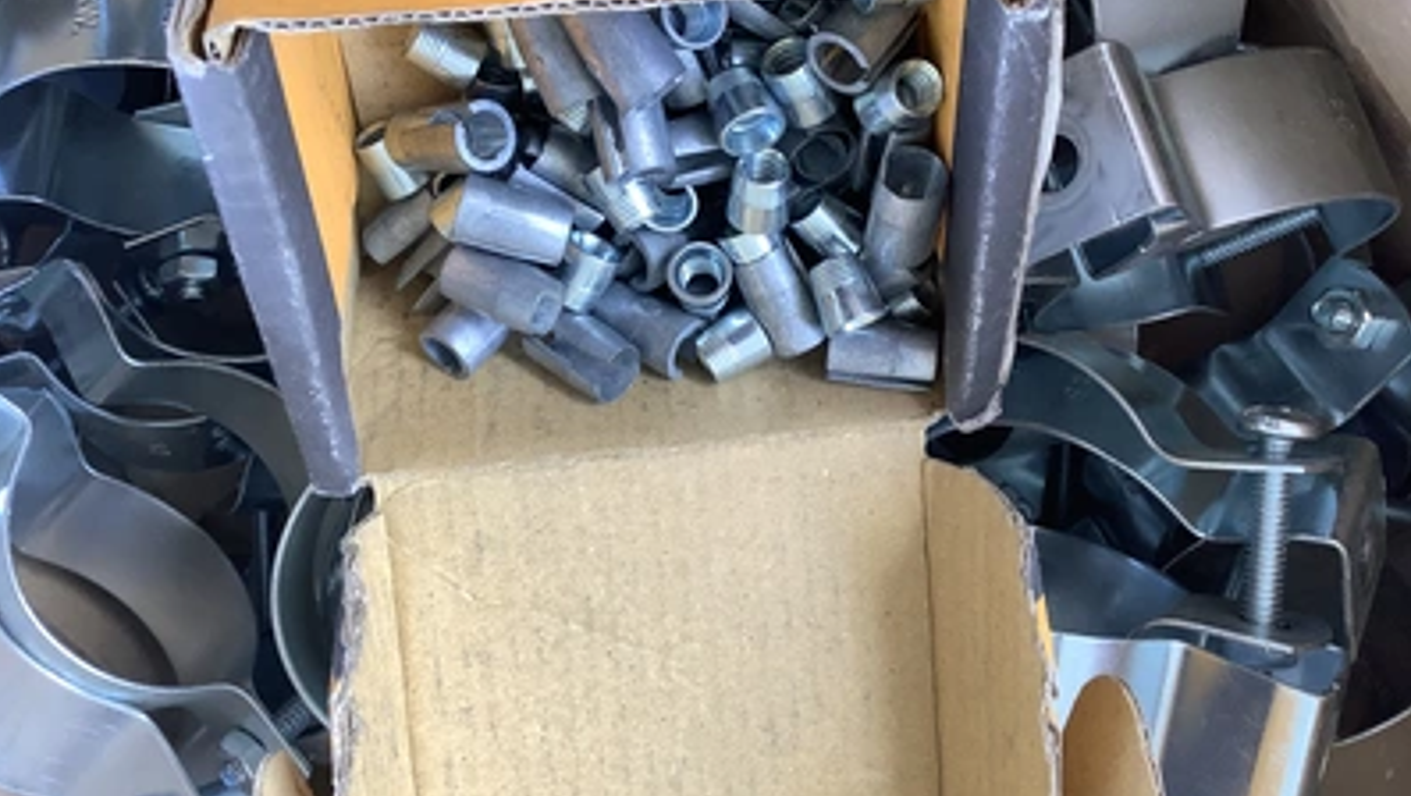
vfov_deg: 34.5
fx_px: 1273
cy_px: 295
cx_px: 704
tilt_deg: -58.2
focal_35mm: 34
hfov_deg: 58.0
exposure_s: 1/60
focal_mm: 3.3
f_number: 2.4
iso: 64
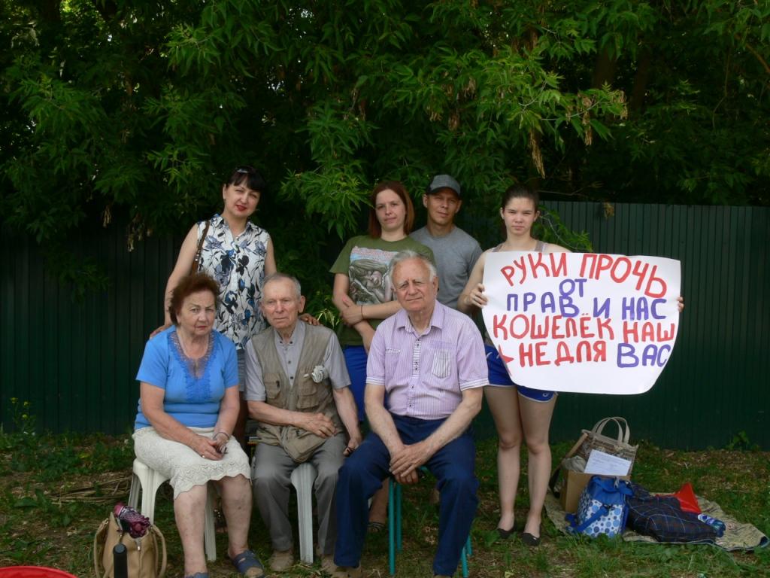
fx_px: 934
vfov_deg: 34.3
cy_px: 289
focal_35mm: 42
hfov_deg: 44.8
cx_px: 385
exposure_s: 1/125
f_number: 5.6
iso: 80
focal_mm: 8.6
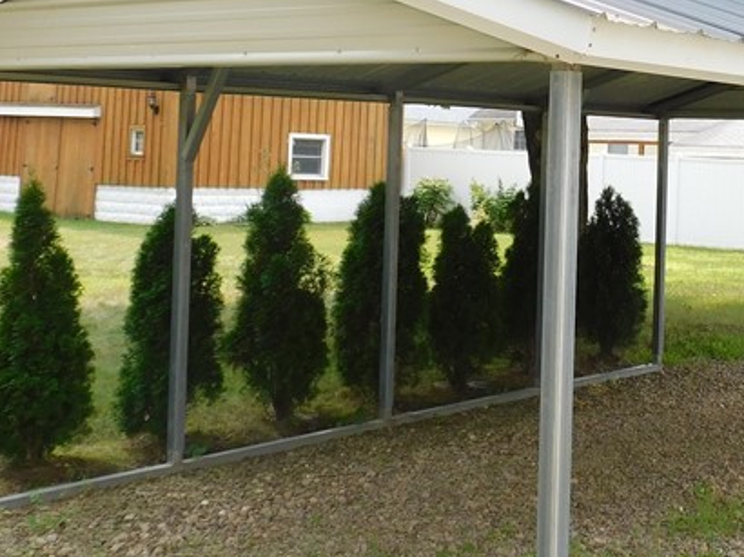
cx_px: 581
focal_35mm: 60
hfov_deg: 31.5
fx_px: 1289
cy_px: 87
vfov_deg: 23.9
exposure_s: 1/400
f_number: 3.3
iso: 125
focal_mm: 4.3
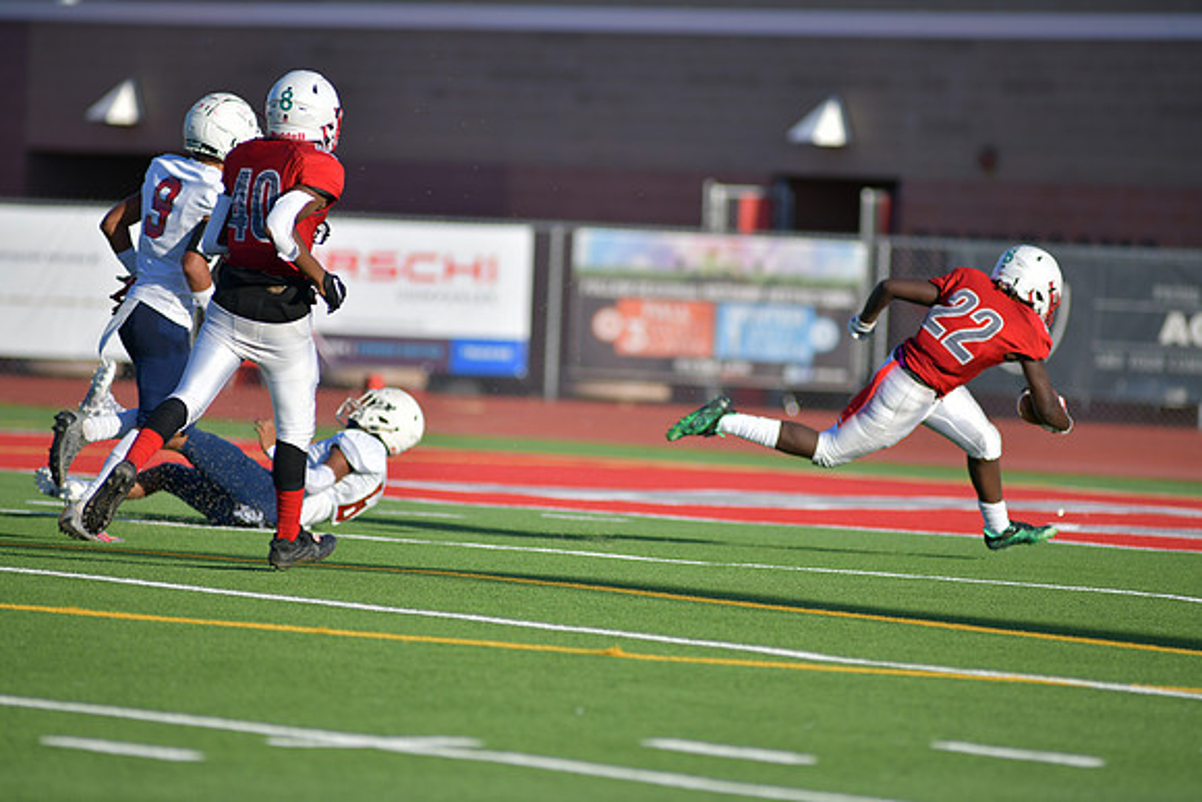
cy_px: 401
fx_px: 10019
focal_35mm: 300
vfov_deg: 4.6
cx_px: 601
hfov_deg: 6.9
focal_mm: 300
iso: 100
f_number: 3.5
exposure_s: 1/2000
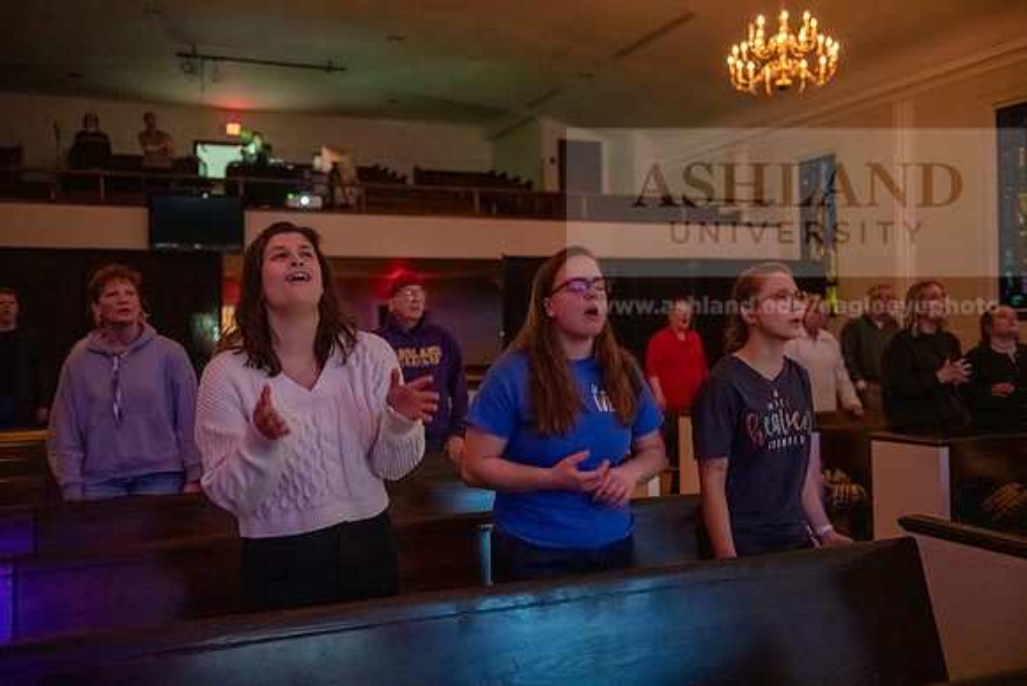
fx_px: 999
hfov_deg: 54.4
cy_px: 343
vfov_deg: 37.9
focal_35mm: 35
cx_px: 514
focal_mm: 35
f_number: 2.8
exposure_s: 1/50
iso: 10000
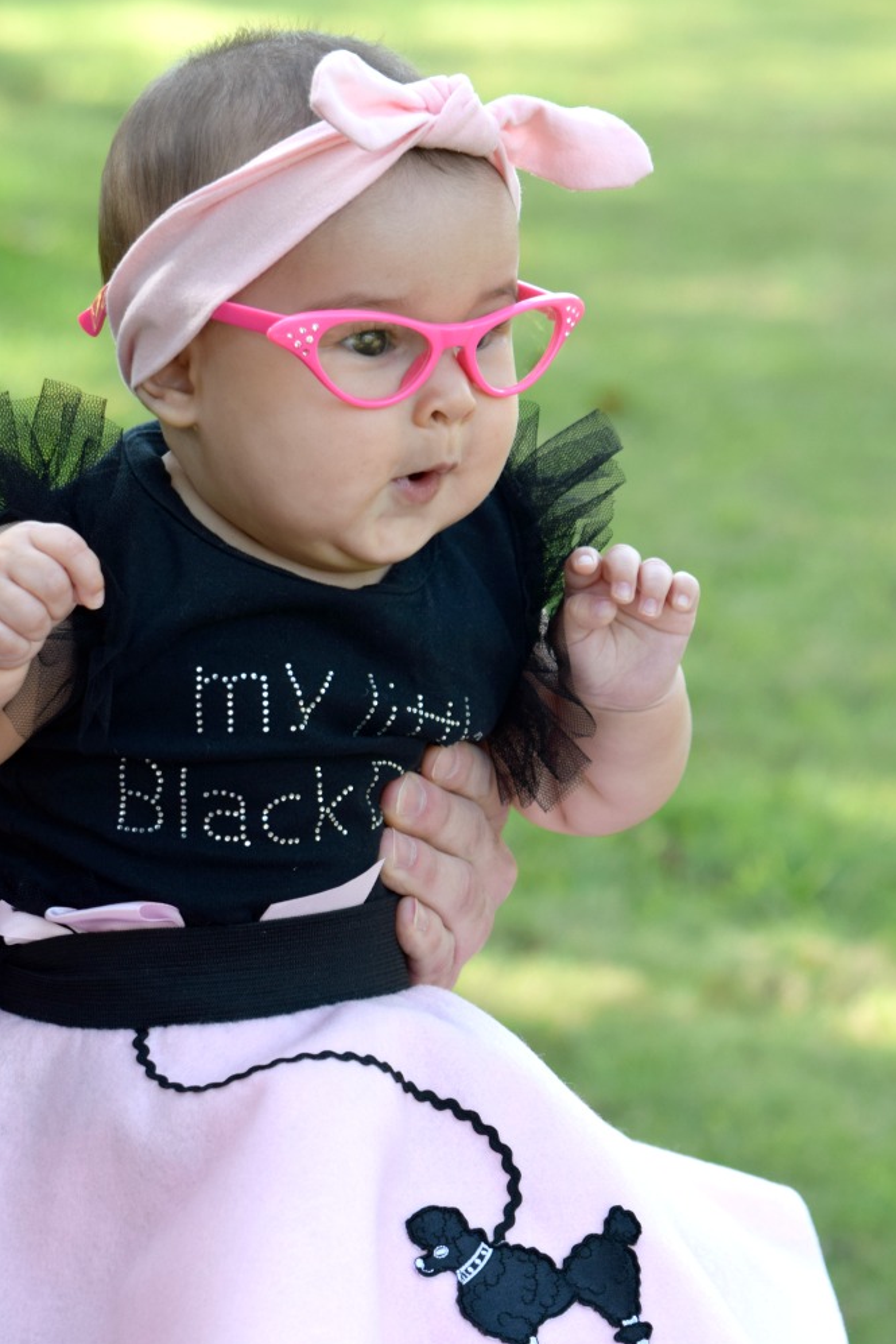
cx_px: 400
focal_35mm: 148
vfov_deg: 13.9
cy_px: 768
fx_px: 5523
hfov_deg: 9.3
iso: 360
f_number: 8
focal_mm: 80
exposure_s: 1/250
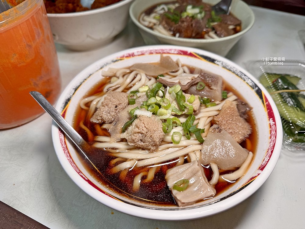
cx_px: 152
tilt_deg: -48.0
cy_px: 114
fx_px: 211
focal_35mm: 24
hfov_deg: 71.6
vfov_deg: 56.8
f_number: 1.78
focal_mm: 6.76
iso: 64
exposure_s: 1/120
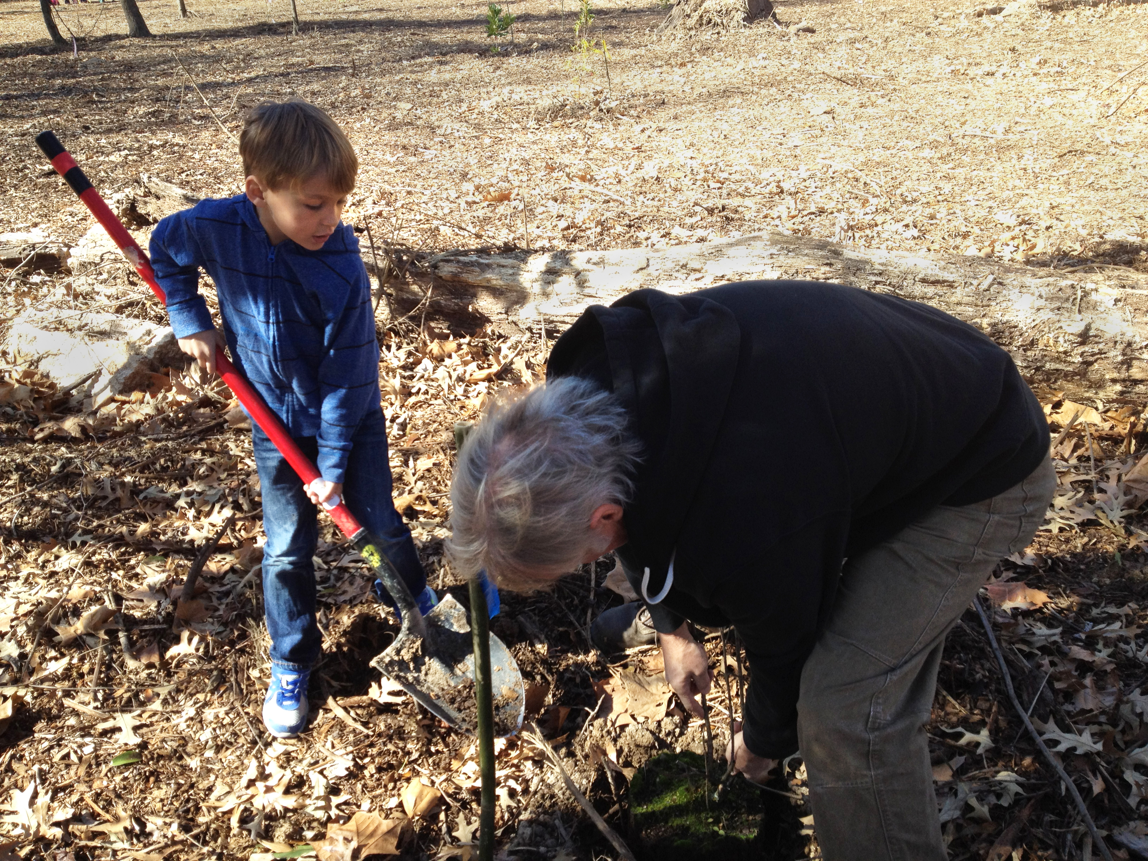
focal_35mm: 35
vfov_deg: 40.7
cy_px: 430
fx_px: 1161
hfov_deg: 52.6
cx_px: 574
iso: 64
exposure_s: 1/370
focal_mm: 4.28
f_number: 2.4
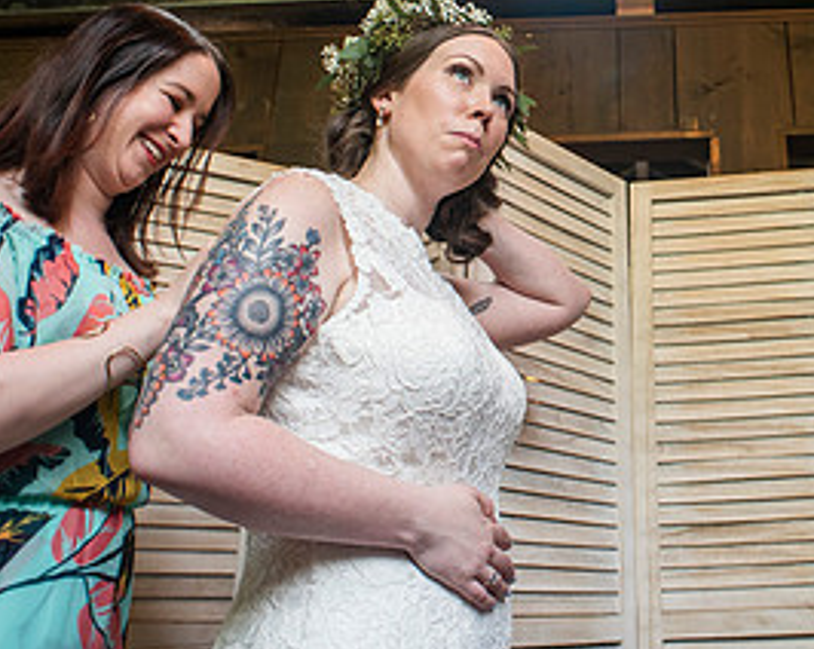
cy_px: 173
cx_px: 655
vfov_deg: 35.7
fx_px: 986
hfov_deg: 42.7
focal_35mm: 41
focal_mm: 20
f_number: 2.8
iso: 800
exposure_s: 1/250
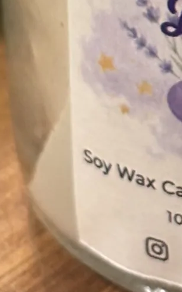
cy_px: -183
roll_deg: -1.1
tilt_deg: -24.5
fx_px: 2264
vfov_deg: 7.2
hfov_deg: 4.6
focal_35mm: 285
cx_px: 337
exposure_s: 1/33
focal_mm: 5.96
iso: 320
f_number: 1.6
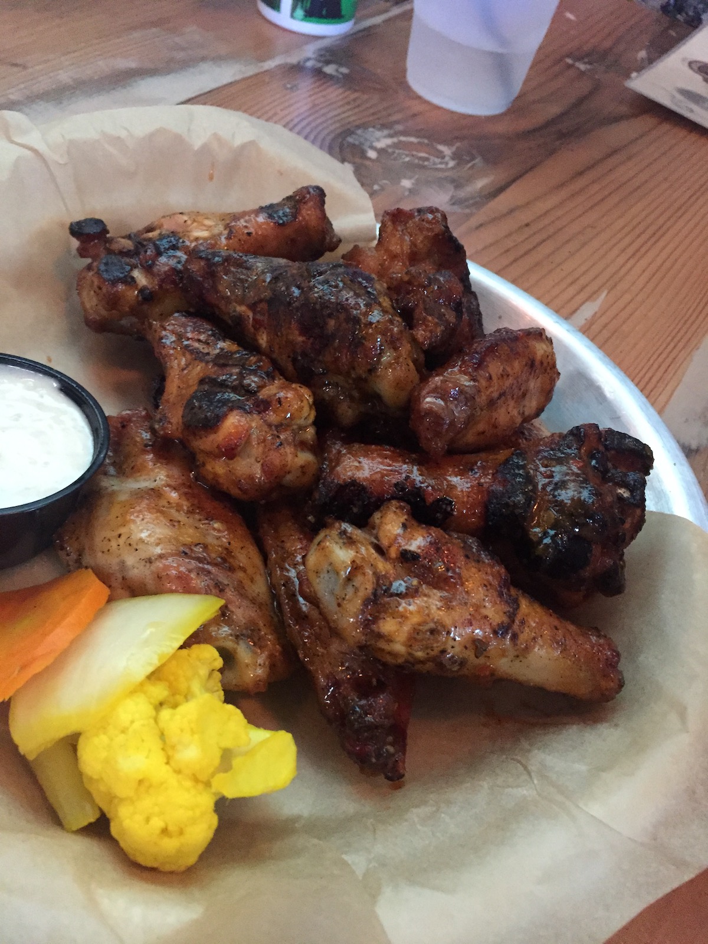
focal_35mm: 29
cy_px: 472
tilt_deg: -44.4
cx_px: 354
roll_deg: -16.4
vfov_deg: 61.7
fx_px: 791
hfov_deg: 48.2
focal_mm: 4.15
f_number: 2.2
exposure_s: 1/15
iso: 400
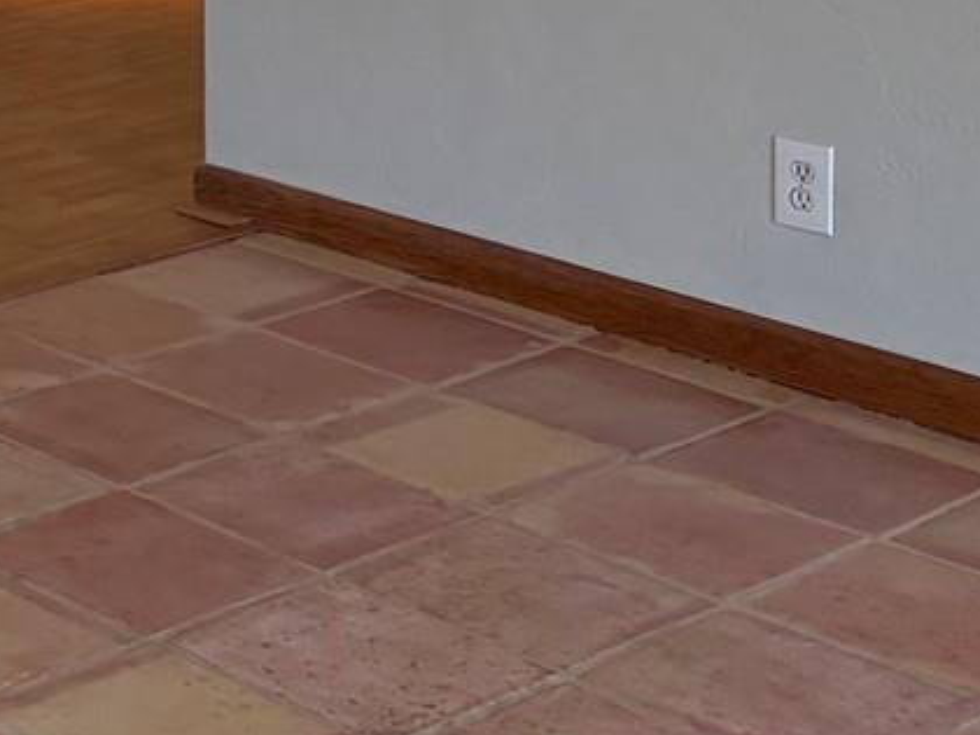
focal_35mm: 99
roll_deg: +1.8
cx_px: -803
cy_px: -378
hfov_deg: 16.5
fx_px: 2803
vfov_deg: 14.0
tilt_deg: -4.9
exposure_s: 1/135
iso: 125
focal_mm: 5.96
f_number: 1.6
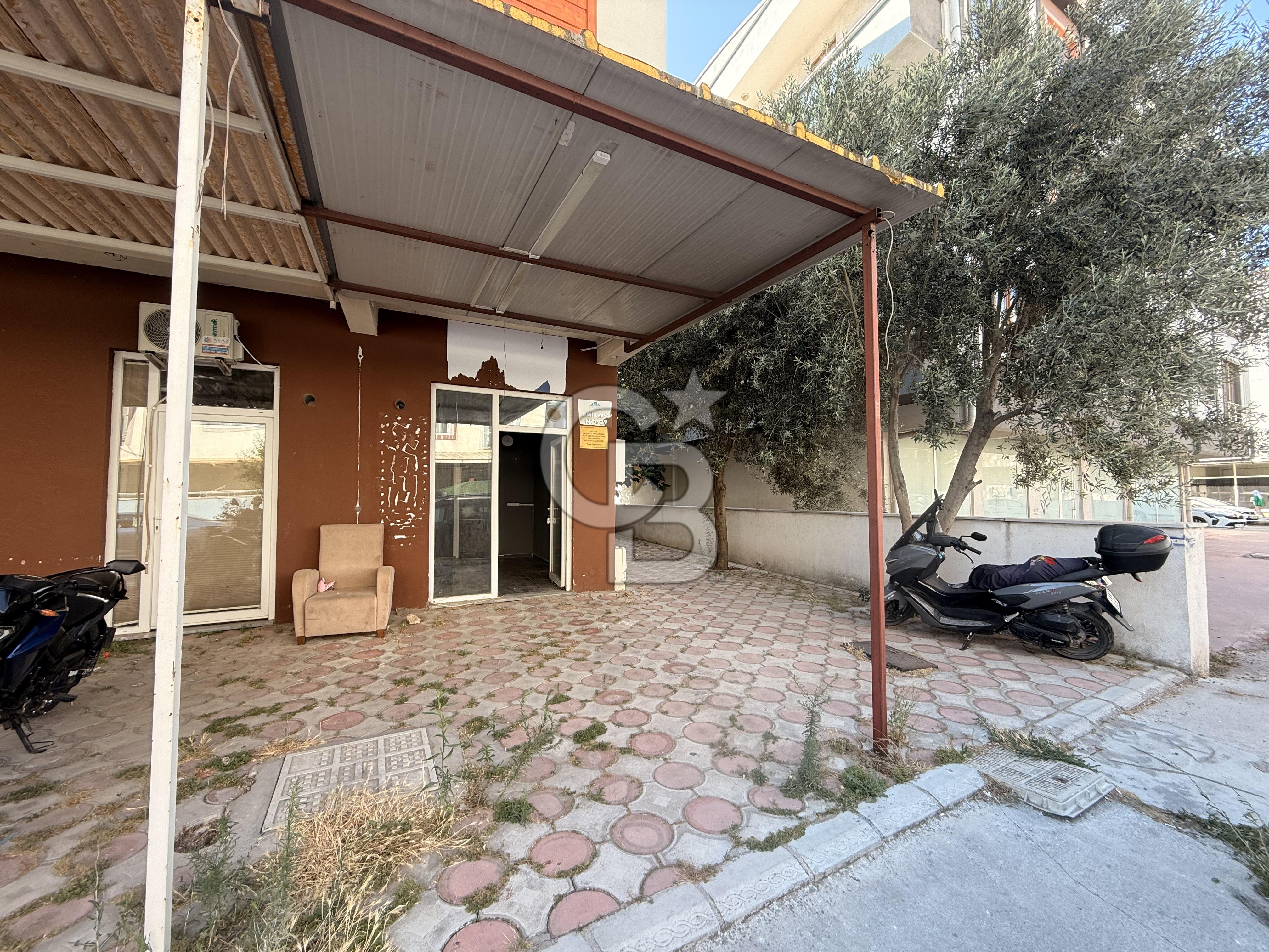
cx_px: 634
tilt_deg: +2.8
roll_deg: +0.2
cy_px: 476
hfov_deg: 102.1
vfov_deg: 85.7
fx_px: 513
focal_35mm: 14
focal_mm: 2.22
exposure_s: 1/110
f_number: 2.2
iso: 50
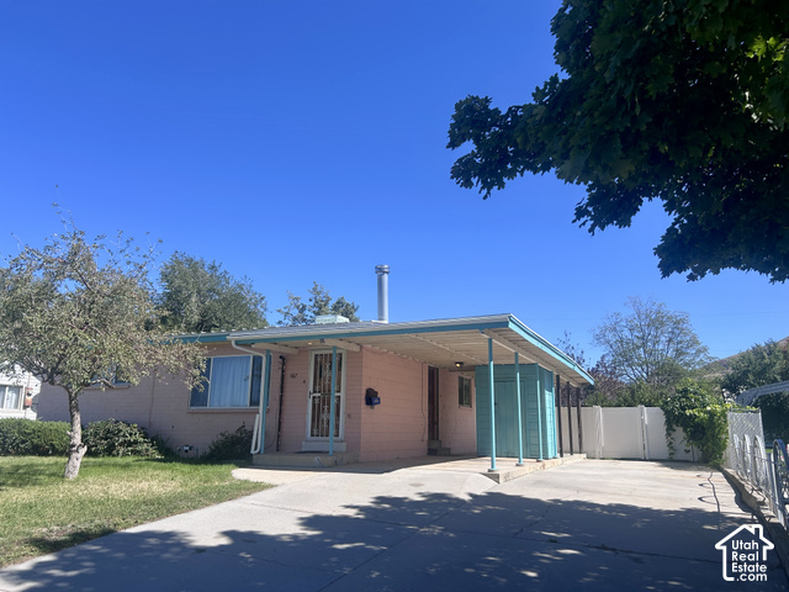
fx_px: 593
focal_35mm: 26
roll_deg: -0.5
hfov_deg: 67.3
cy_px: 296
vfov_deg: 53.1
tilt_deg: +12.1
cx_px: 394
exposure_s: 1/3257
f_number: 1.5
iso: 50
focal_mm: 5.7
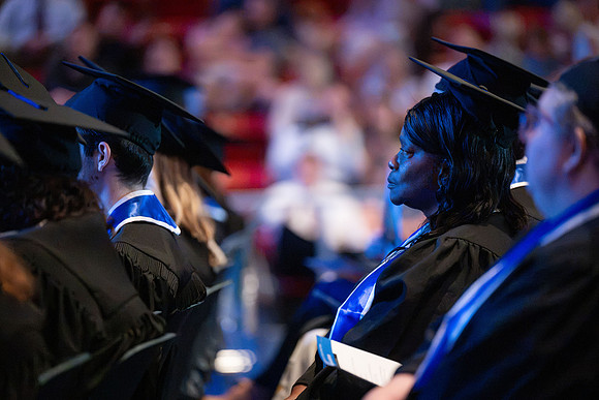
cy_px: 200
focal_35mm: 200
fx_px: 3328
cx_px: 300
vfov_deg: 6.9
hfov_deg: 10.3
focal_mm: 200
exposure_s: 1/125
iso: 8000
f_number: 2.8
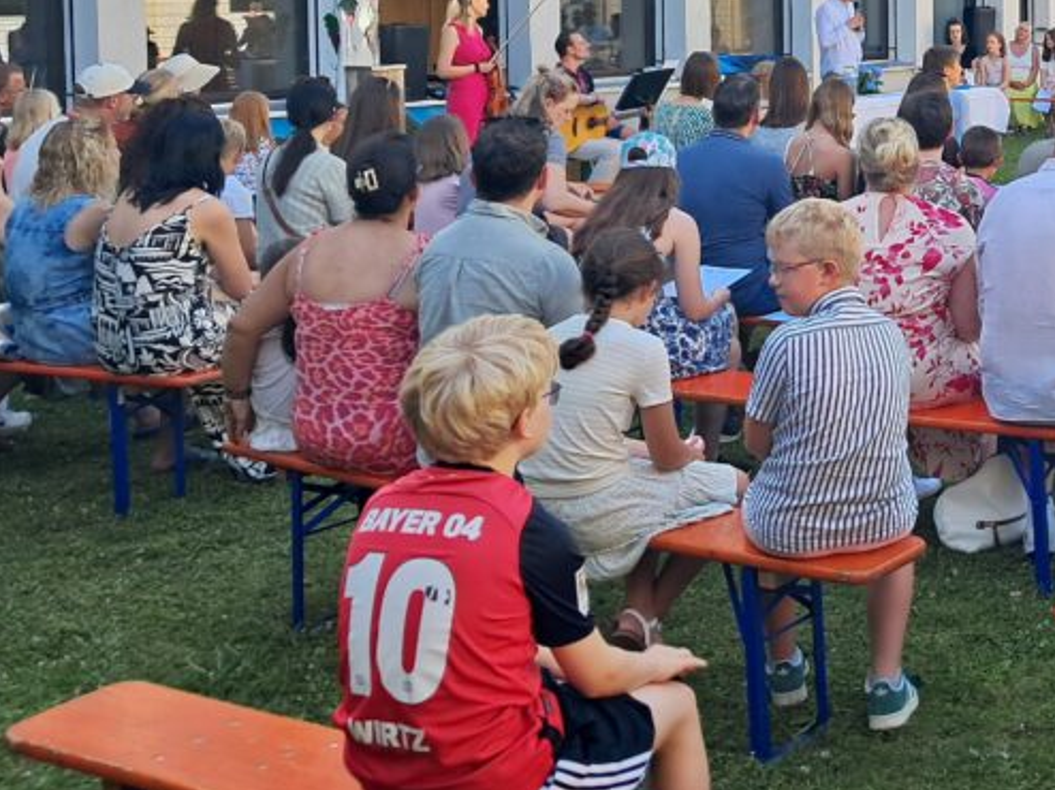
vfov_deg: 25.3
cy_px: 85
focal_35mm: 56
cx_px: 1072
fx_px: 1706
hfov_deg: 31.6
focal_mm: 4
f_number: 1.8
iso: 50
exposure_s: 1/169
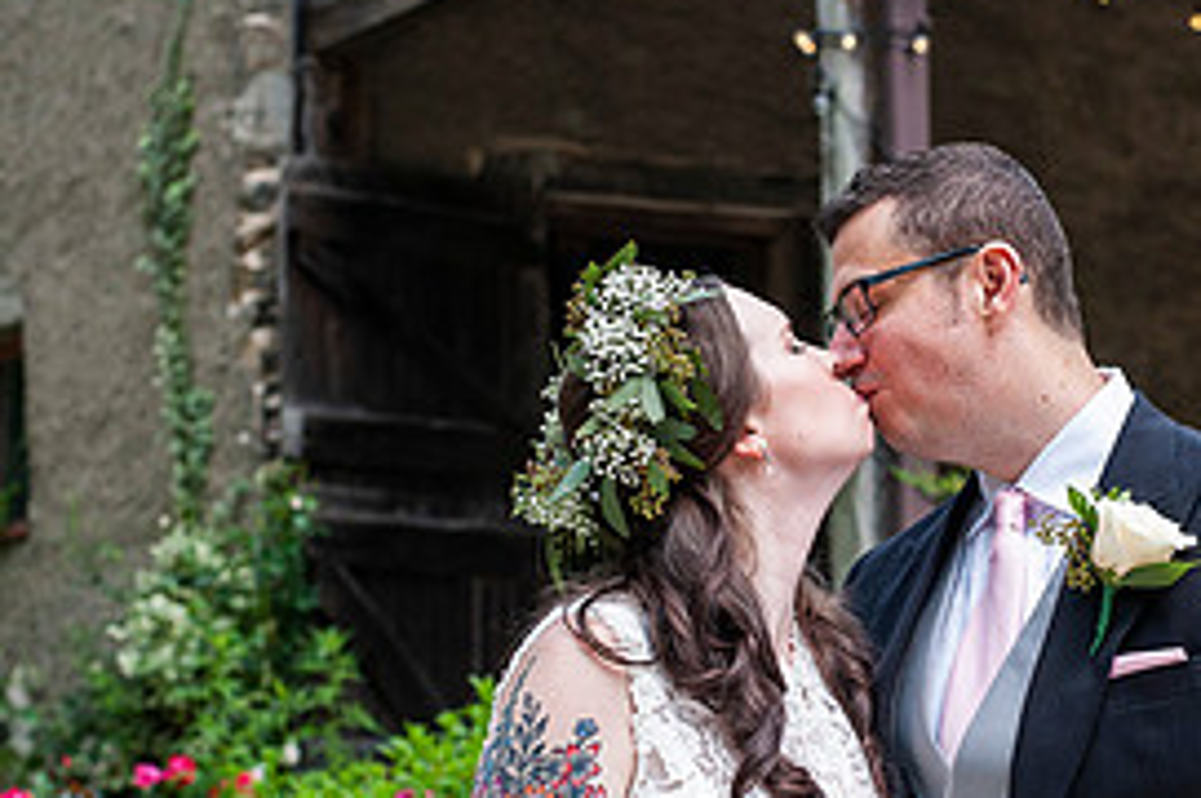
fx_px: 3565
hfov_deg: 19.0
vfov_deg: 12.8
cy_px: 505
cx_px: 860
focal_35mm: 107
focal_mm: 50
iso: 640
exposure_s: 1/3200
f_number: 4
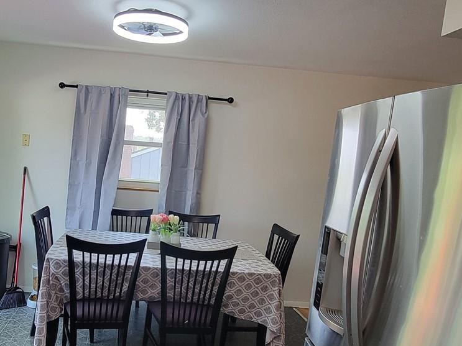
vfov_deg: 49.6
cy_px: 194
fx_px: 374
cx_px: 149
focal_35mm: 28
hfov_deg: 61.7
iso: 200
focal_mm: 2.2
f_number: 2.2
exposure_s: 1/60
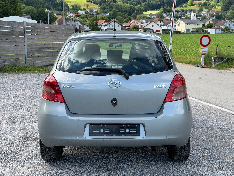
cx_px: 117
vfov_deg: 30.3
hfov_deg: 39.7
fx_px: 324
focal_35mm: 48
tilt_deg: -8.2
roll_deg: -0.5
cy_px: 88
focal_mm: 6.76
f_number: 1.78
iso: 64
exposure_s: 1/1203
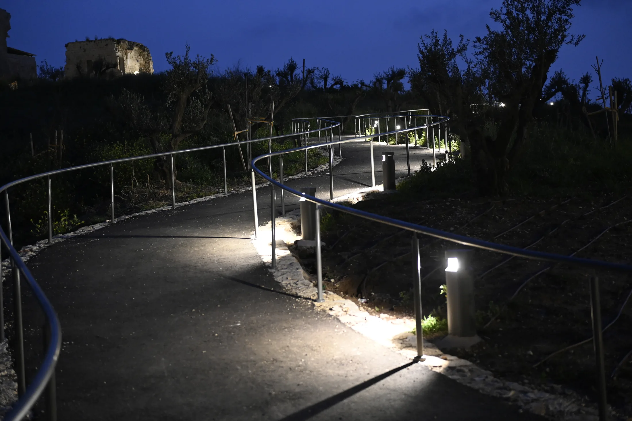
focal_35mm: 60
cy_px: 210
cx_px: 316
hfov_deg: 33.4
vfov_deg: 22.6
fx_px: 1053
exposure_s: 1/50
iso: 4000
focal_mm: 60
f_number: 2.8
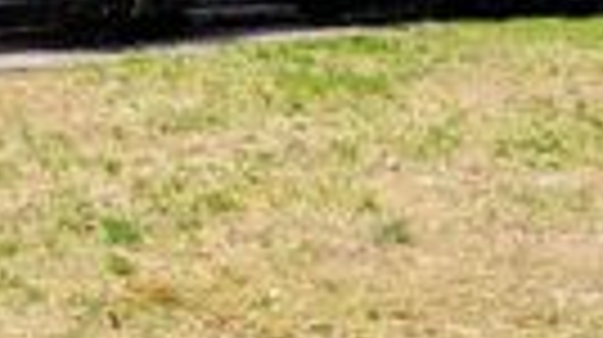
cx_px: -72
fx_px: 1629
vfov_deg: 11.4
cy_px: -137
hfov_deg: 20.0
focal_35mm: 102
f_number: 1.89
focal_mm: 5.43
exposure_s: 1/2294
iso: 52
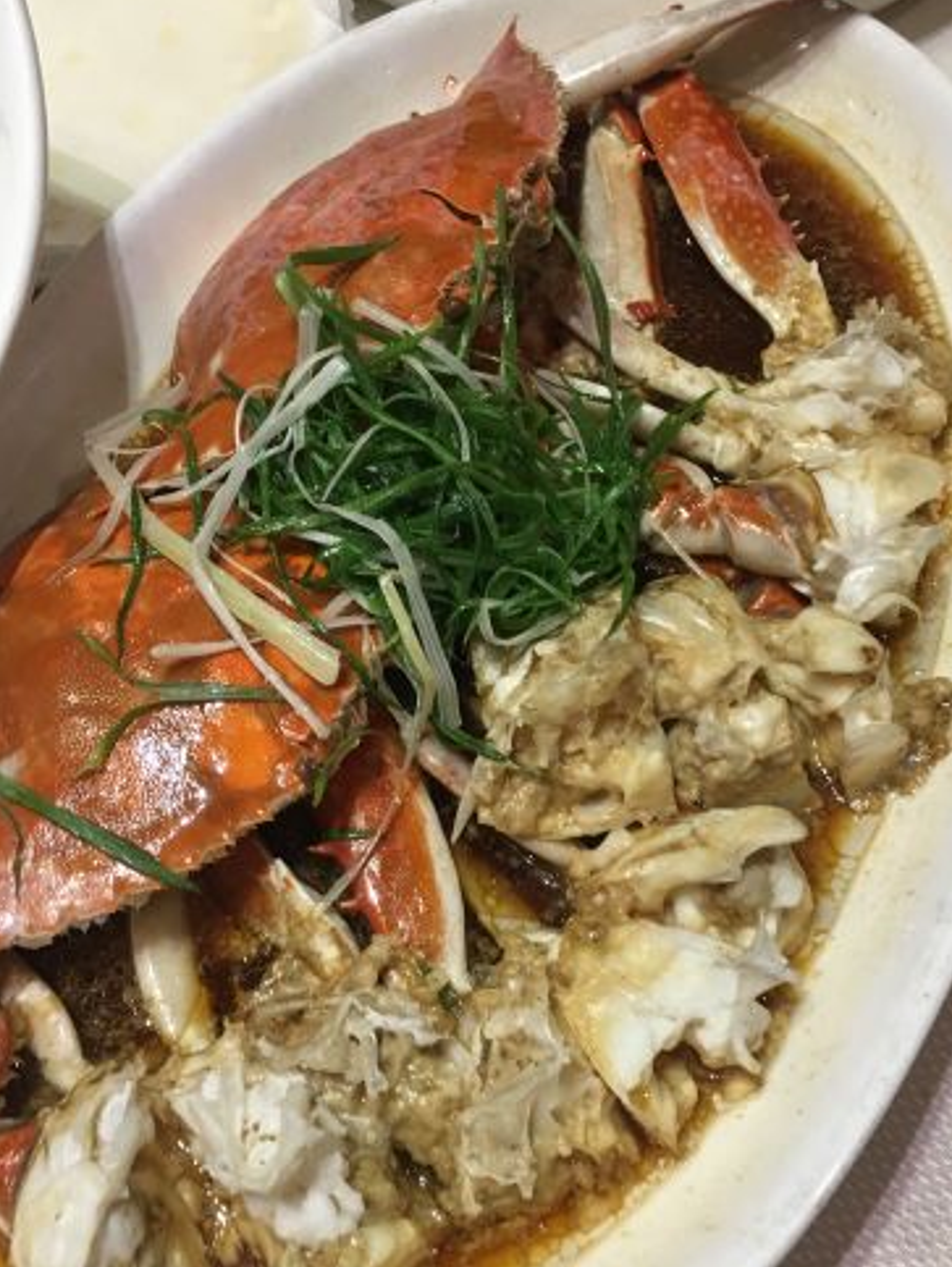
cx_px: 513
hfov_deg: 34.4
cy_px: 719
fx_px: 1538
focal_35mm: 42
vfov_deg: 44.7
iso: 40
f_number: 2.2
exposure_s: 1/17
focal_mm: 4.15
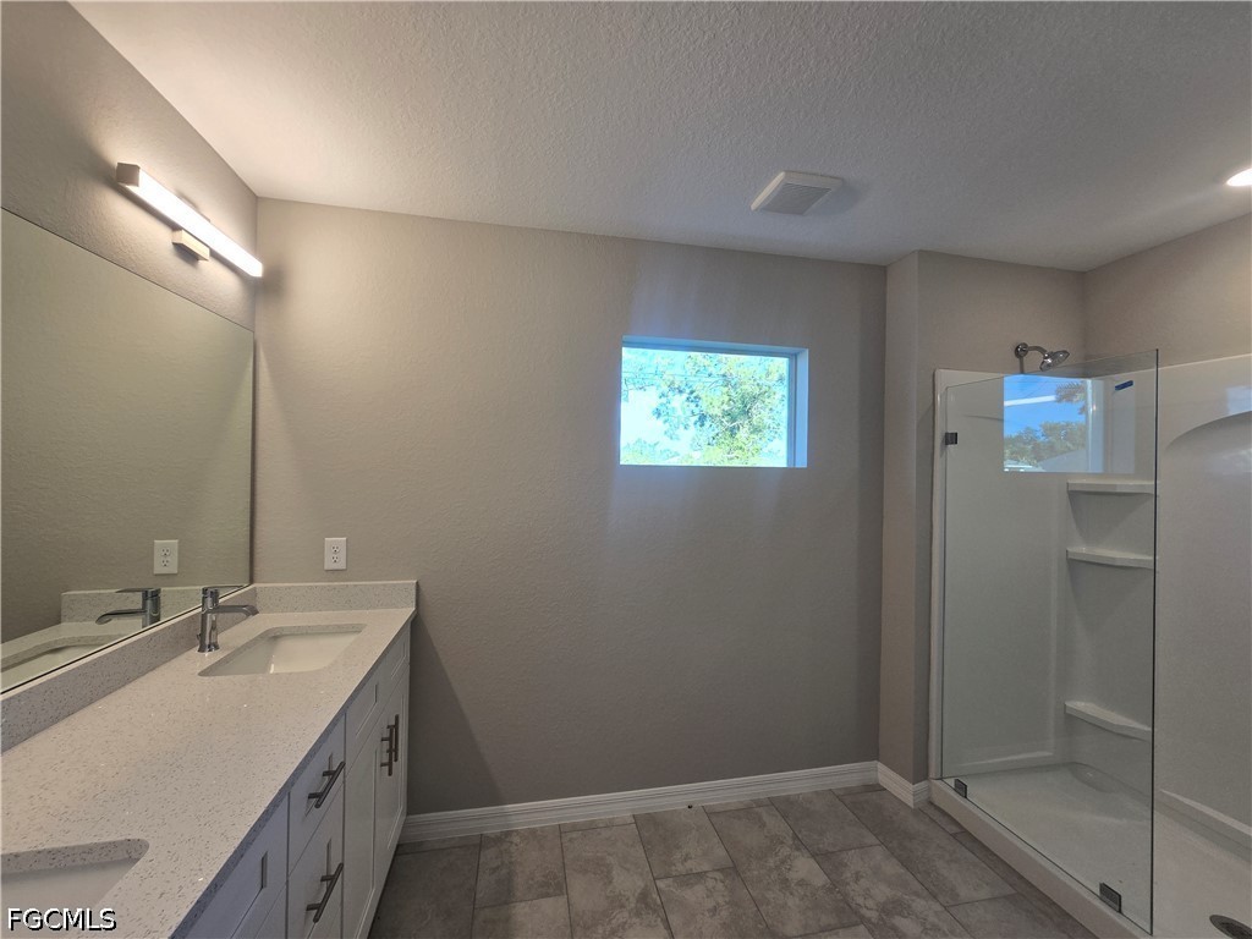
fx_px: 470
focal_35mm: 13
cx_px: 626
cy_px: 470
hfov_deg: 106.2
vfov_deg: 89.9
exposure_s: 1/120
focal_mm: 2.2
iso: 64
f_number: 2.2
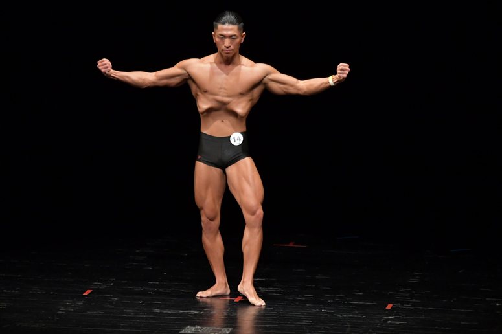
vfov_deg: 4.8
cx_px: 251
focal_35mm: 285
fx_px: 3972
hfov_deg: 7.2
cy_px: 167
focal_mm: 190
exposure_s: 1/400
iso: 3200
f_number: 5.6
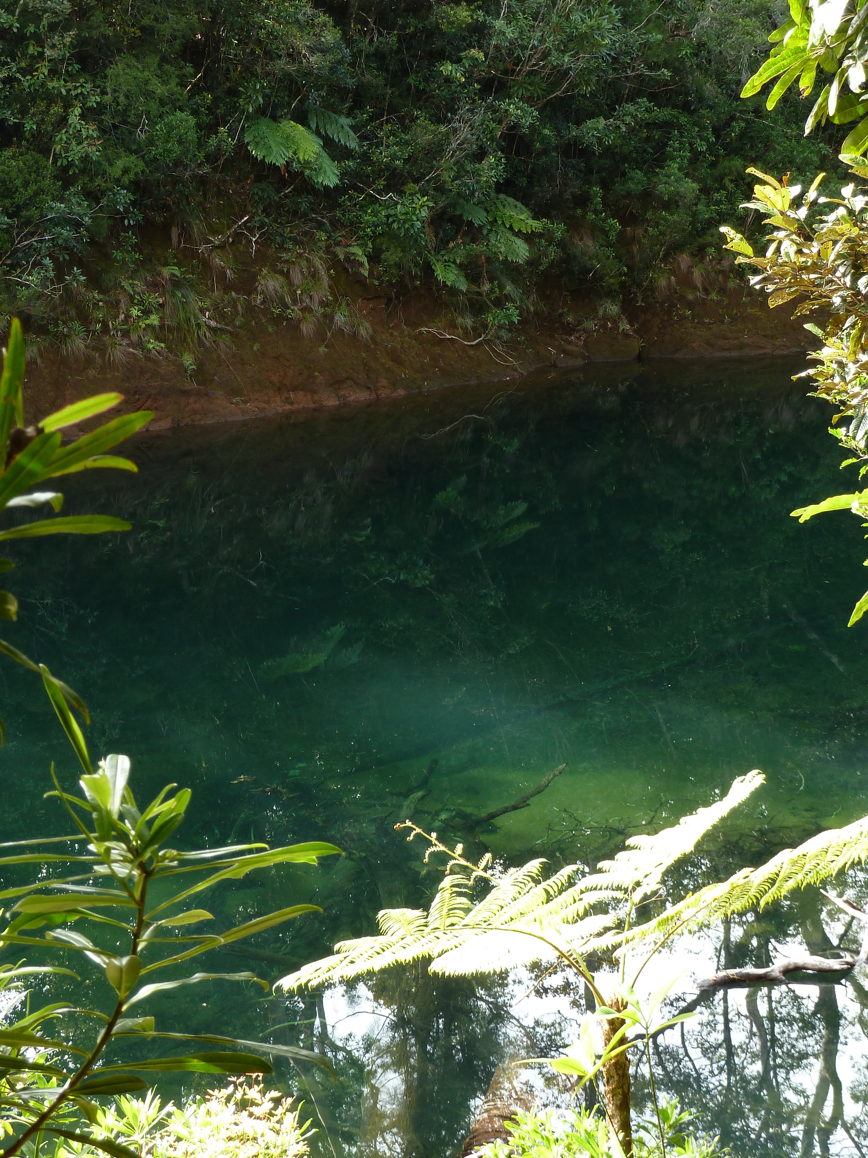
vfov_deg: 30.3
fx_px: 2140
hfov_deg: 22.9
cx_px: 462
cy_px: 530
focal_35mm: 64
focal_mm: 9.1
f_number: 3.9
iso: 80
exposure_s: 1/25
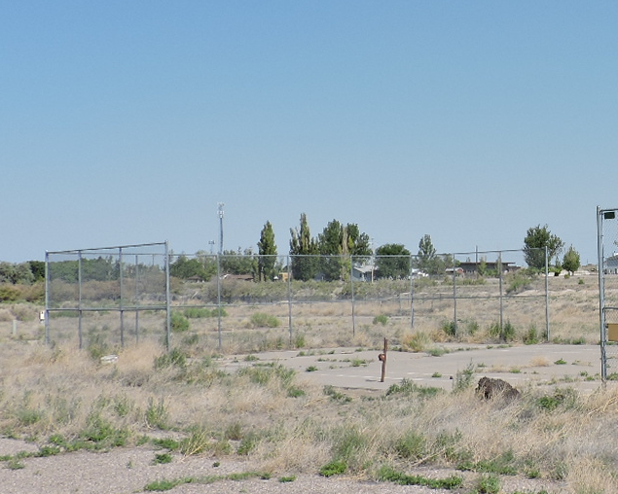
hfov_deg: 30.2
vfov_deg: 25.8
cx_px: 587
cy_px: 217
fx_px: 1079
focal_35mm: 59
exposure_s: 1/1250
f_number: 3.7
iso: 100
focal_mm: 4.3
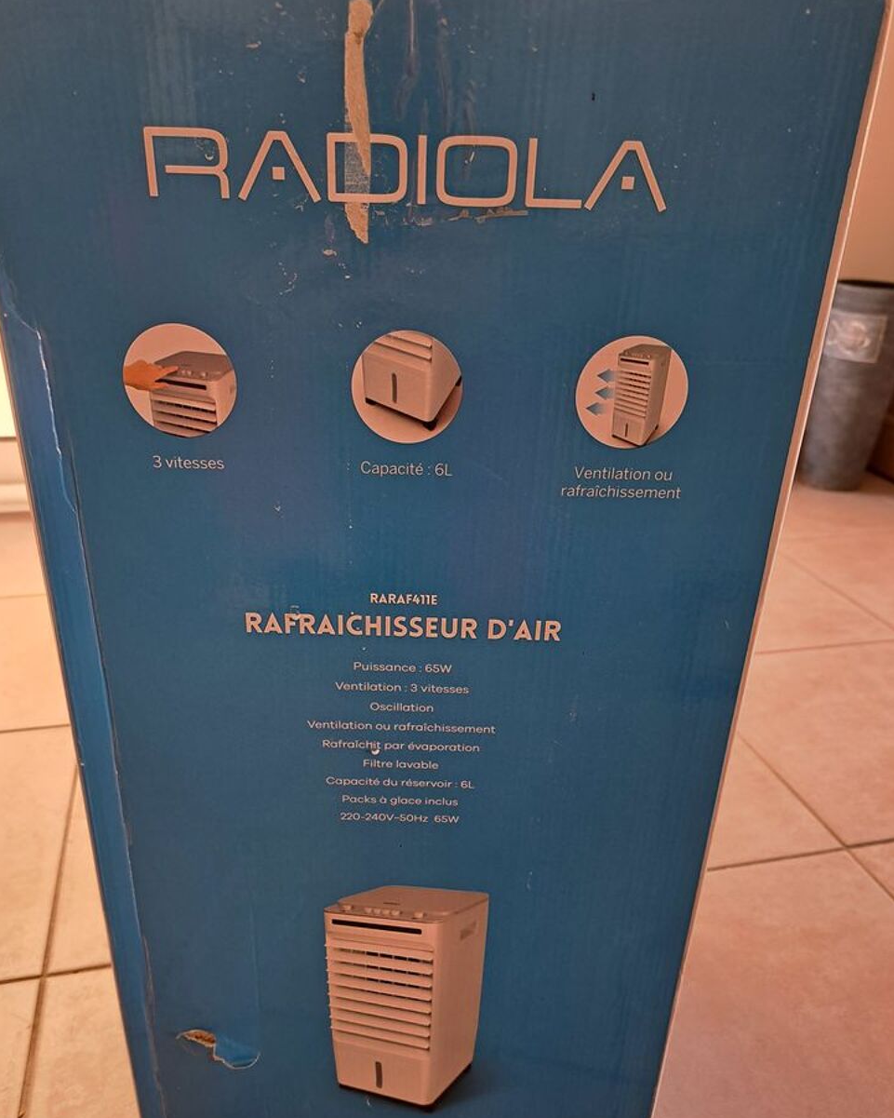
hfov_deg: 54.9
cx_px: 432
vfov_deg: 65.9
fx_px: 860
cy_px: 604
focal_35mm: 26
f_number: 1.8
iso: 125
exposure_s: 1/50
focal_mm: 5.23
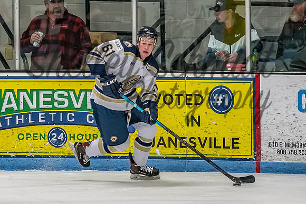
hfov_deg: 3.7
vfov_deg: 2.4
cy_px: 117
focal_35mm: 563
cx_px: 173
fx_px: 4783
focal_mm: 195
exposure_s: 1/800
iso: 1600
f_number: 3.2
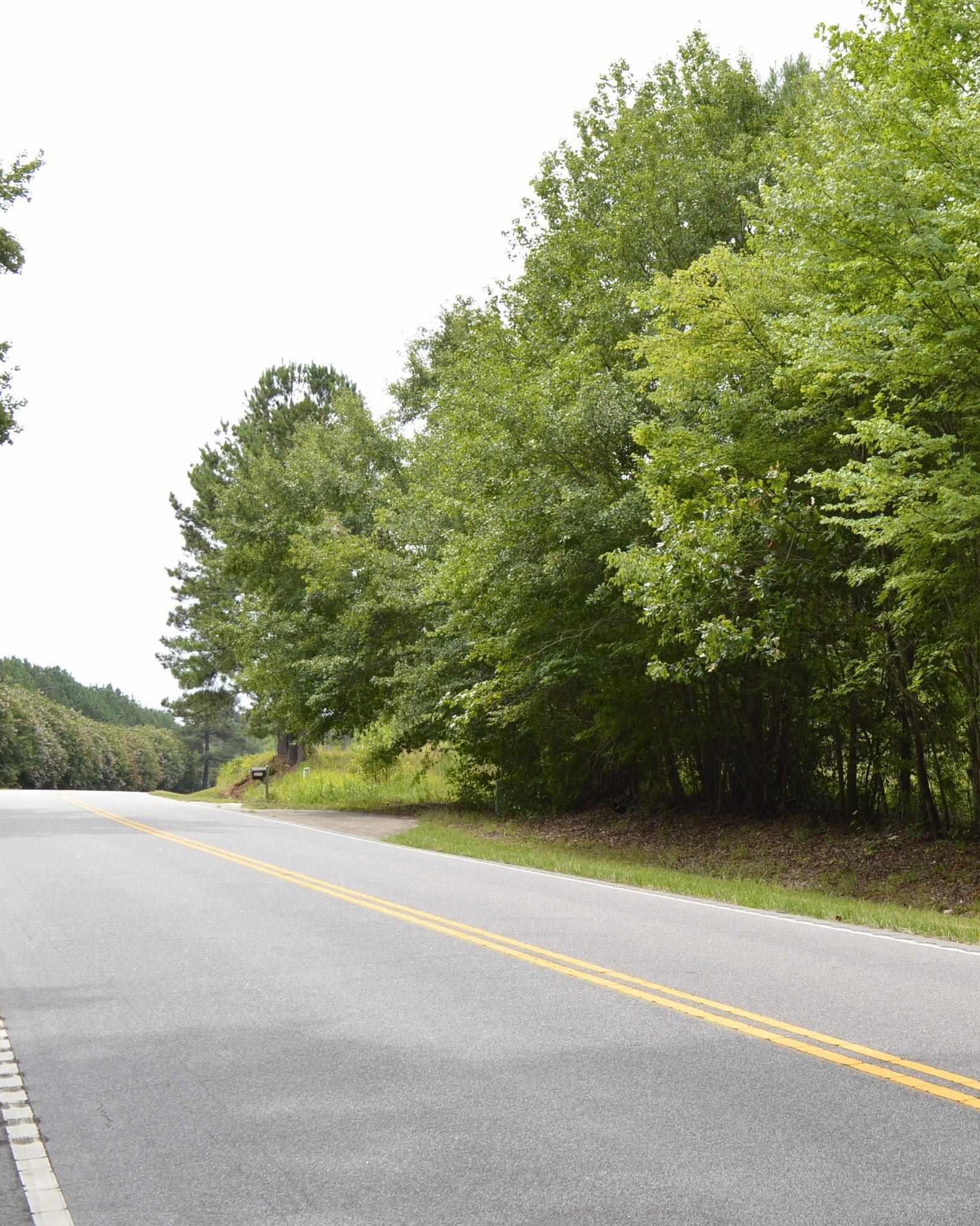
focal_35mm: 49
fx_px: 1766
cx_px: 906
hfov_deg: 29.6
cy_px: 613
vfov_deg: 38.3
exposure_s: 1/200
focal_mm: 23
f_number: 6.3
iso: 100
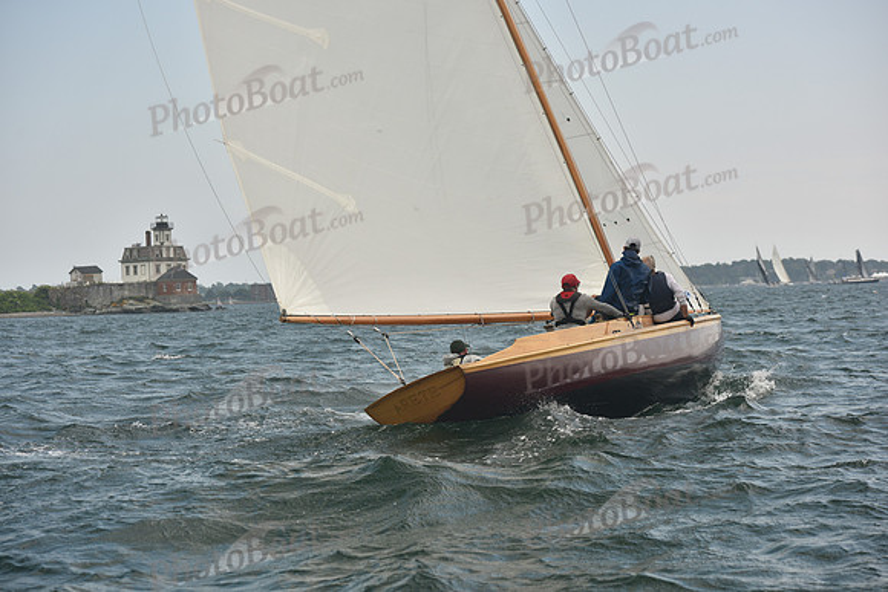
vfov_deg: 18.2
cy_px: 296
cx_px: 444
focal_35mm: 75
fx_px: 1850
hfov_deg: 27.0
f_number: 5
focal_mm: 75
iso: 250
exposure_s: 1/500
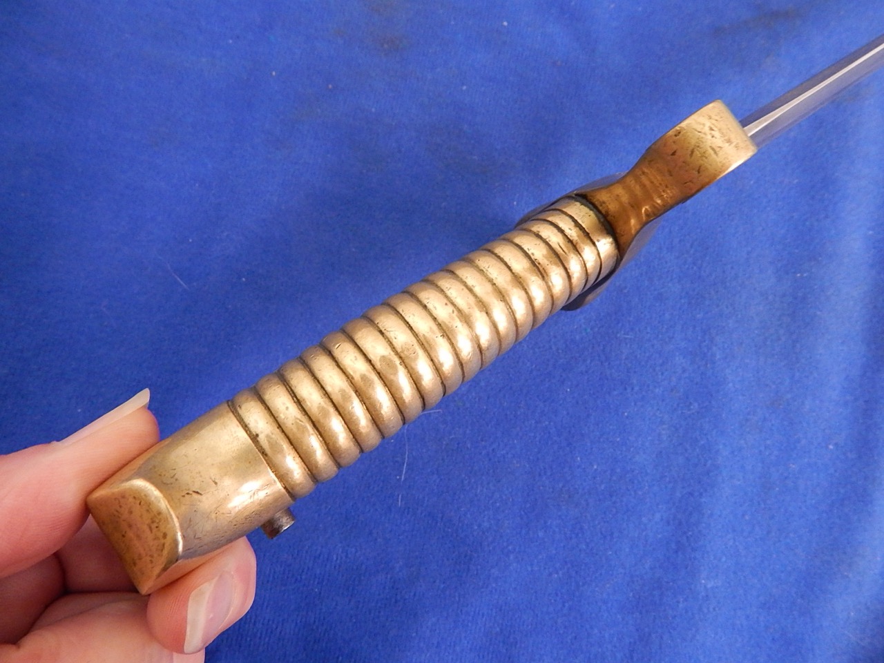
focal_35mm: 22
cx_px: 442
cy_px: 332
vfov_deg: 61.1
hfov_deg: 76.4
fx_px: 562
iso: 400
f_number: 3
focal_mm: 4
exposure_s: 1/15
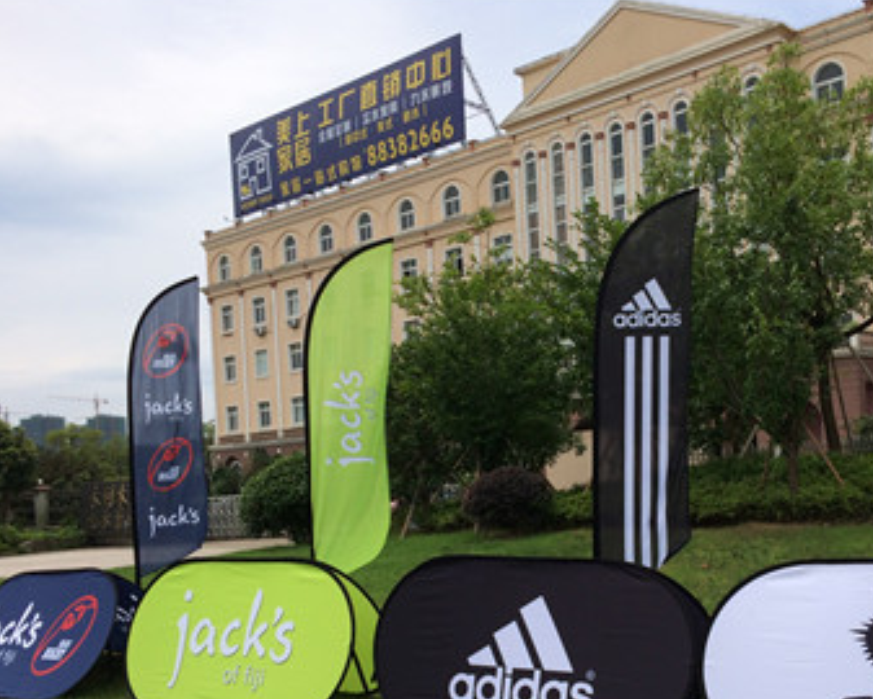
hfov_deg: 43.3
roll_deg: +2.4
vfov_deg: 35.3
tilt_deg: -0.8
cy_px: 470
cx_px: 562
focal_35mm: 42
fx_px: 1086
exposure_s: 1/2740
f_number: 2.2
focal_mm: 4.15
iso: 32
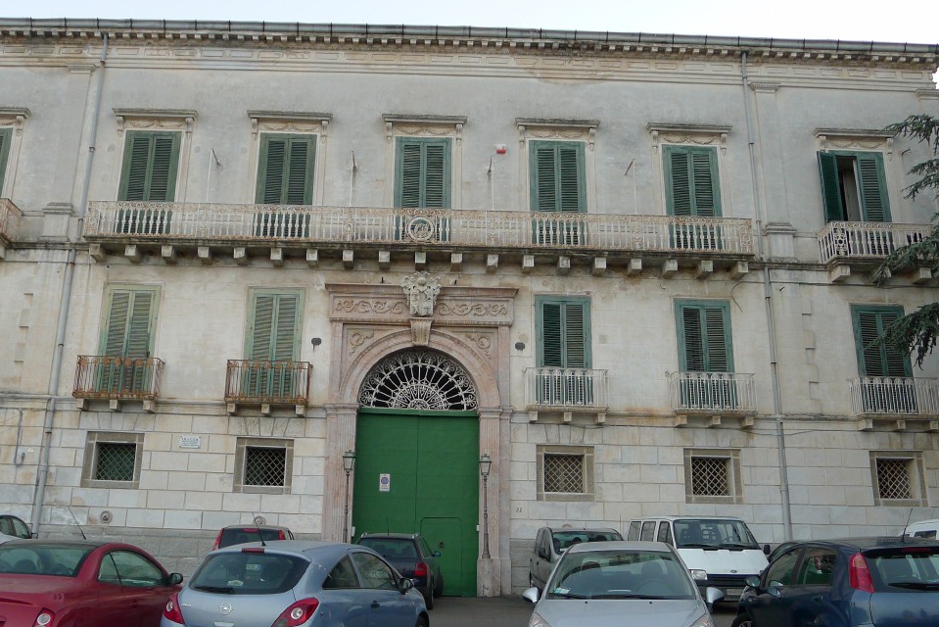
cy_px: 368
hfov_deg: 61.8
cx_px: 418
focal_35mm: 30
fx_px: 783
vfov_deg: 43.5
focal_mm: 5.1
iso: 160
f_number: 2
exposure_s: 1/60
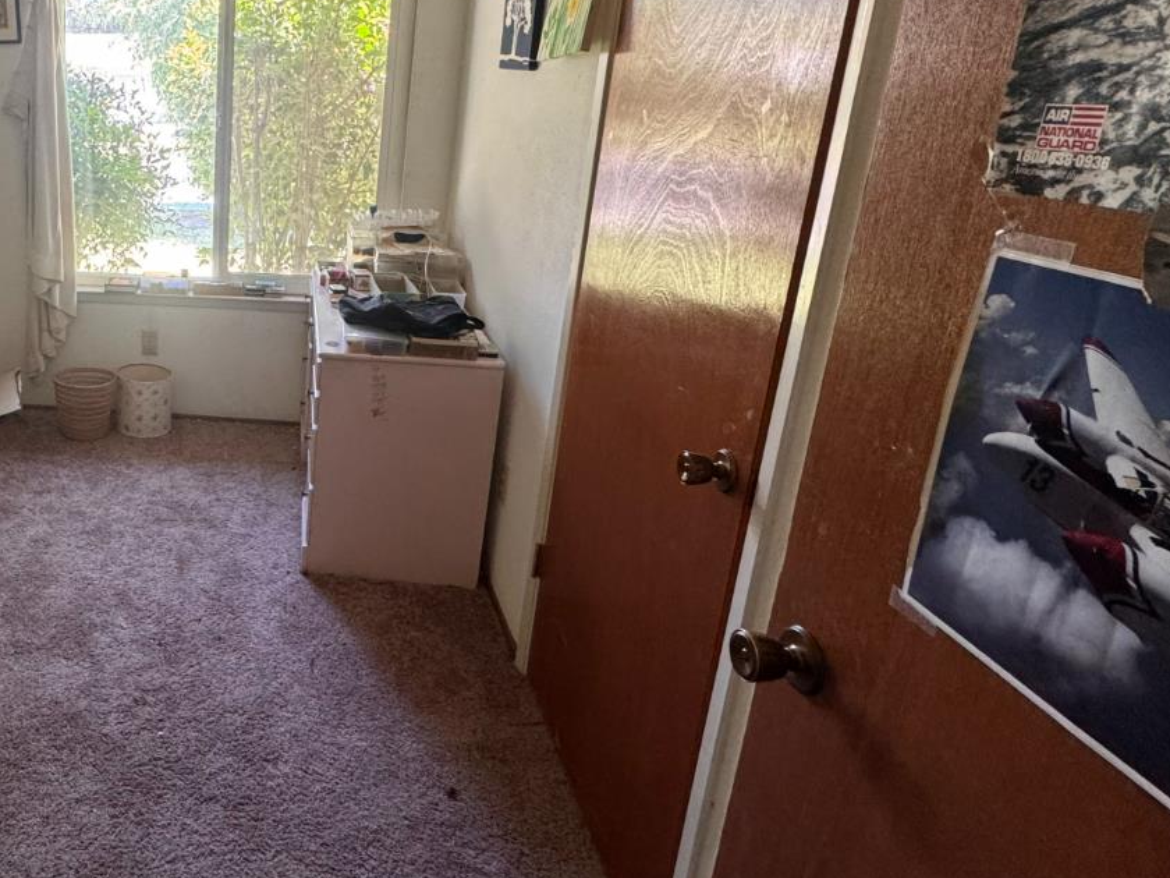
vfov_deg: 53.8
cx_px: 174
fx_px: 845
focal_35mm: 25
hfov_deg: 61.3
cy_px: 296
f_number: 2.2
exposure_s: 1/60
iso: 320
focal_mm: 2.22
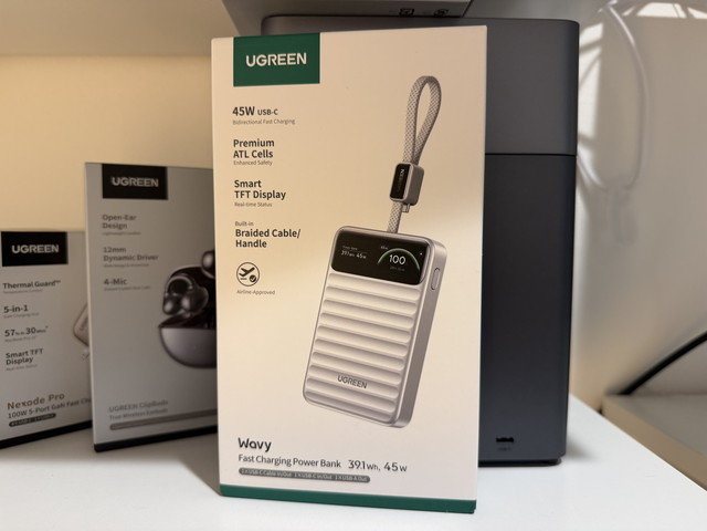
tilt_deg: -3.2
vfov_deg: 56.8
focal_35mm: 24
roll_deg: +0.2
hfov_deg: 71.6
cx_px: 354
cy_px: 266
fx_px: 490
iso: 200
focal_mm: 6.8
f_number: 1.8
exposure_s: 1/78
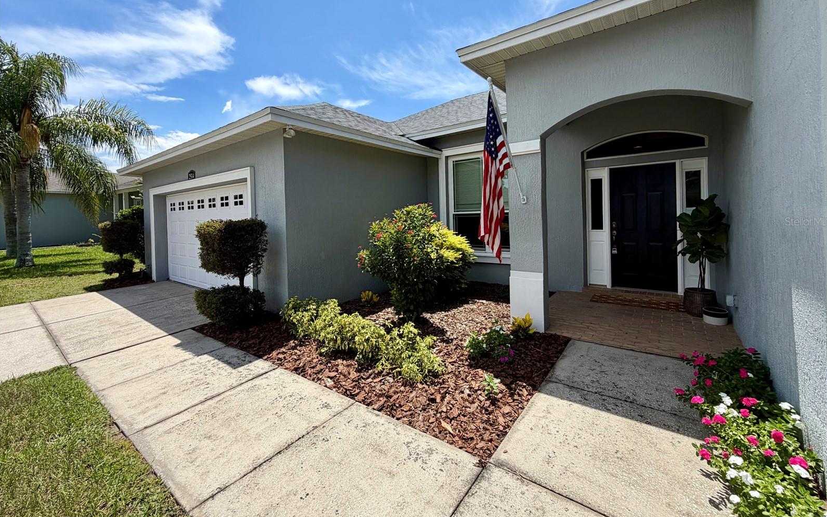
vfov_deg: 74.4
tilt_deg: -0.7
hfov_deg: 101.5
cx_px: 416
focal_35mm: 15
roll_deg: +1.5
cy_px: 221
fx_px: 338
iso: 20
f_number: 2.2
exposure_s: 1/841
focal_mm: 2.22
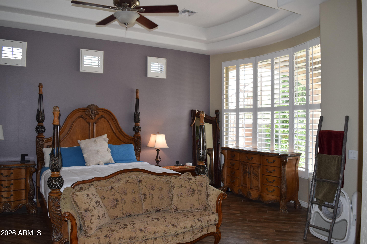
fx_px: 275
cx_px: 184
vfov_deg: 47.9
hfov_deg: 67.4
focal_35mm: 27
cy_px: 122
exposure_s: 1/125
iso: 640
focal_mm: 18
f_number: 5.6
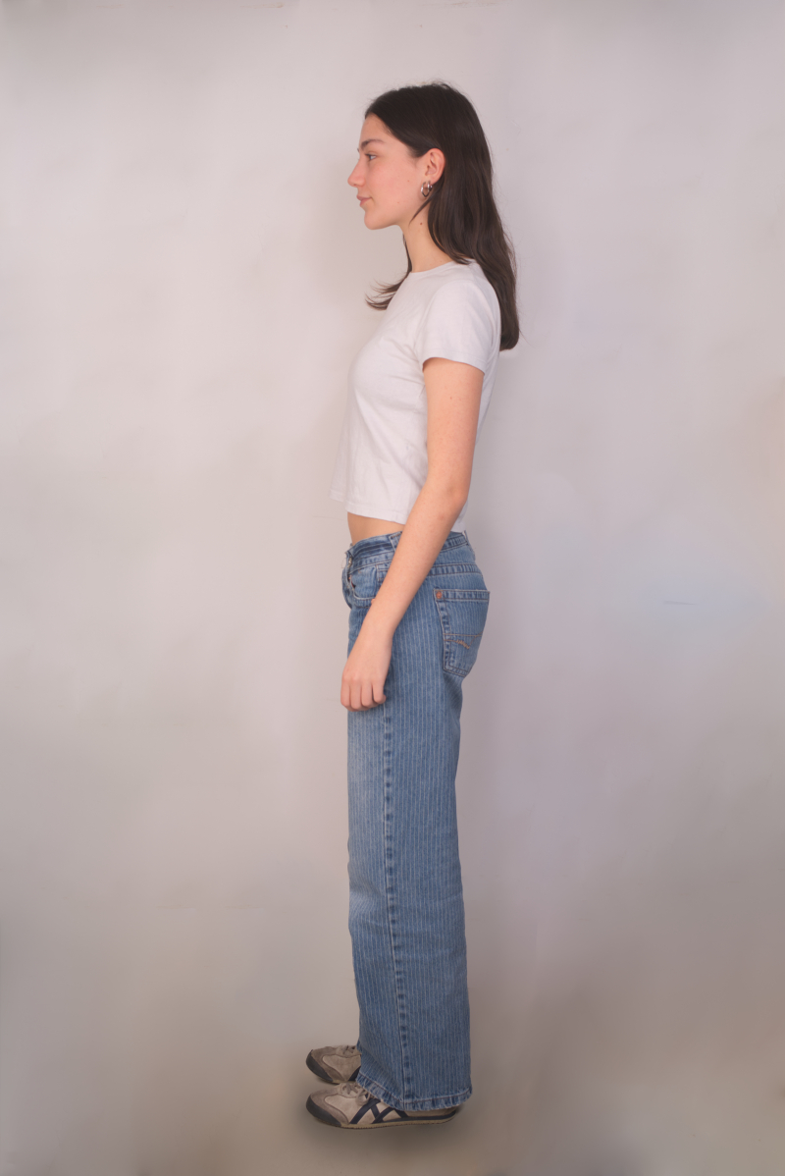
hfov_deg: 31.9
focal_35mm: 42
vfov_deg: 46.4
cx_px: 392
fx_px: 1372
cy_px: 588
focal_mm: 42
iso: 50
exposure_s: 1/60
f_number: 5.6
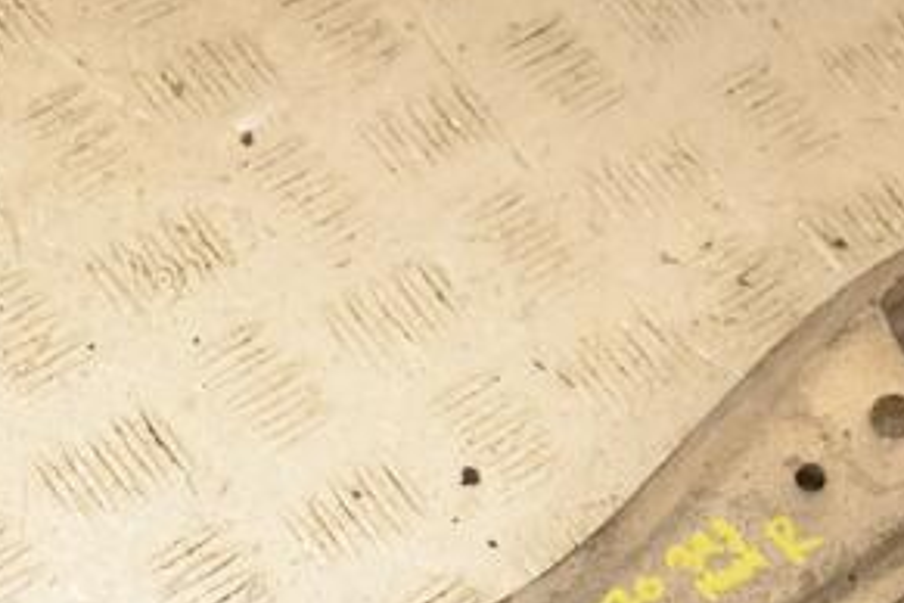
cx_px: 513
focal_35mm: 105
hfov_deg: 19.4
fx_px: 2636
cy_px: 591
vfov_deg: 12.9
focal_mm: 34
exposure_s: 1/200
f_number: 6.3
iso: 800
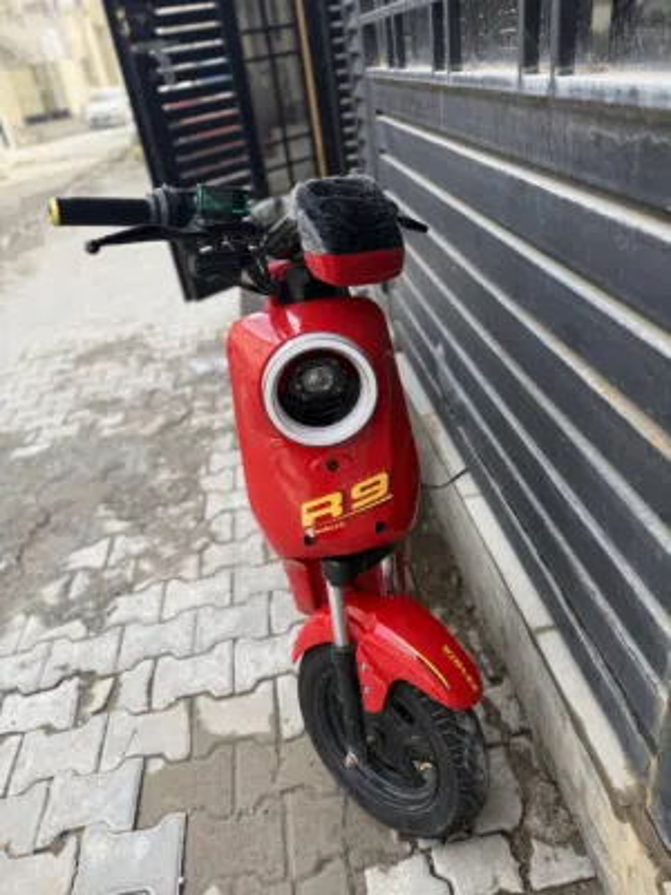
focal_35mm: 24
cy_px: 448
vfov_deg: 71.6
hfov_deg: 56.8
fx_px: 620
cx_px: 336
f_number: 1.78
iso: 80
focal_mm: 6.76
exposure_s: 1/524
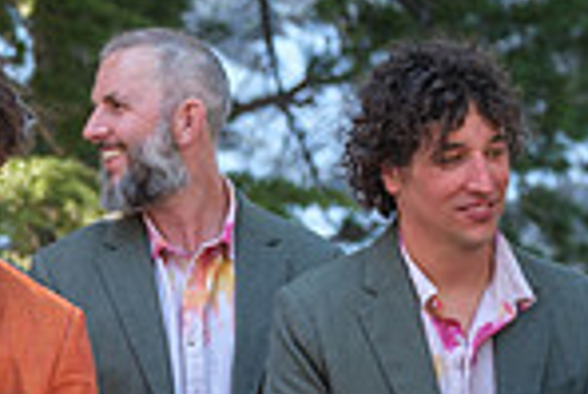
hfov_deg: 7.0
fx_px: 4790
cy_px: 488
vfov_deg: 4.7
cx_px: -91
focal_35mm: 293
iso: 400
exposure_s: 1/240
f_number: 3.2
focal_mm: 50
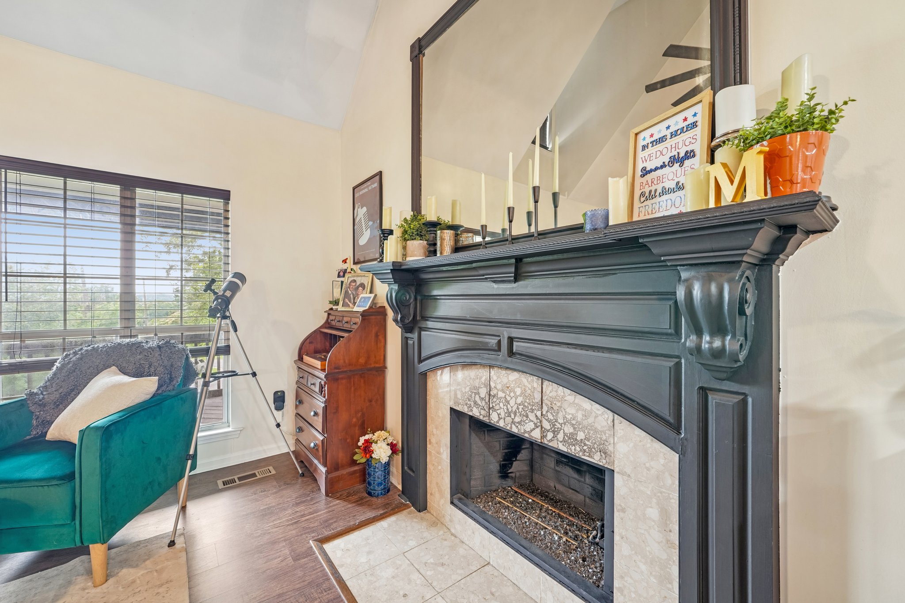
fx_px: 352
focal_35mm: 14
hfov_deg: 104.3
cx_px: 452
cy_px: 302
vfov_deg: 81.2
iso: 400
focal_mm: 14
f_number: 8
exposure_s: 1/4
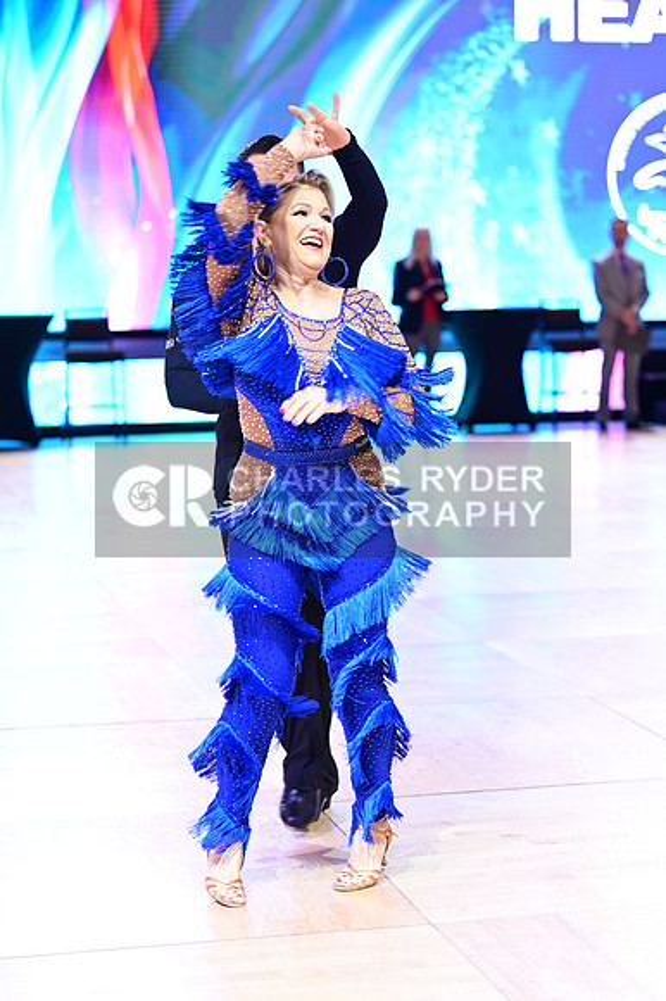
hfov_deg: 16.4
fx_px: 2306
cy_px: 500
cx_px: 333
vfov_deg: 24.5
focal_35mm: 83
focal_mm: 83
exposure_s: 1/250
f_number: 2.8
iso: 1250
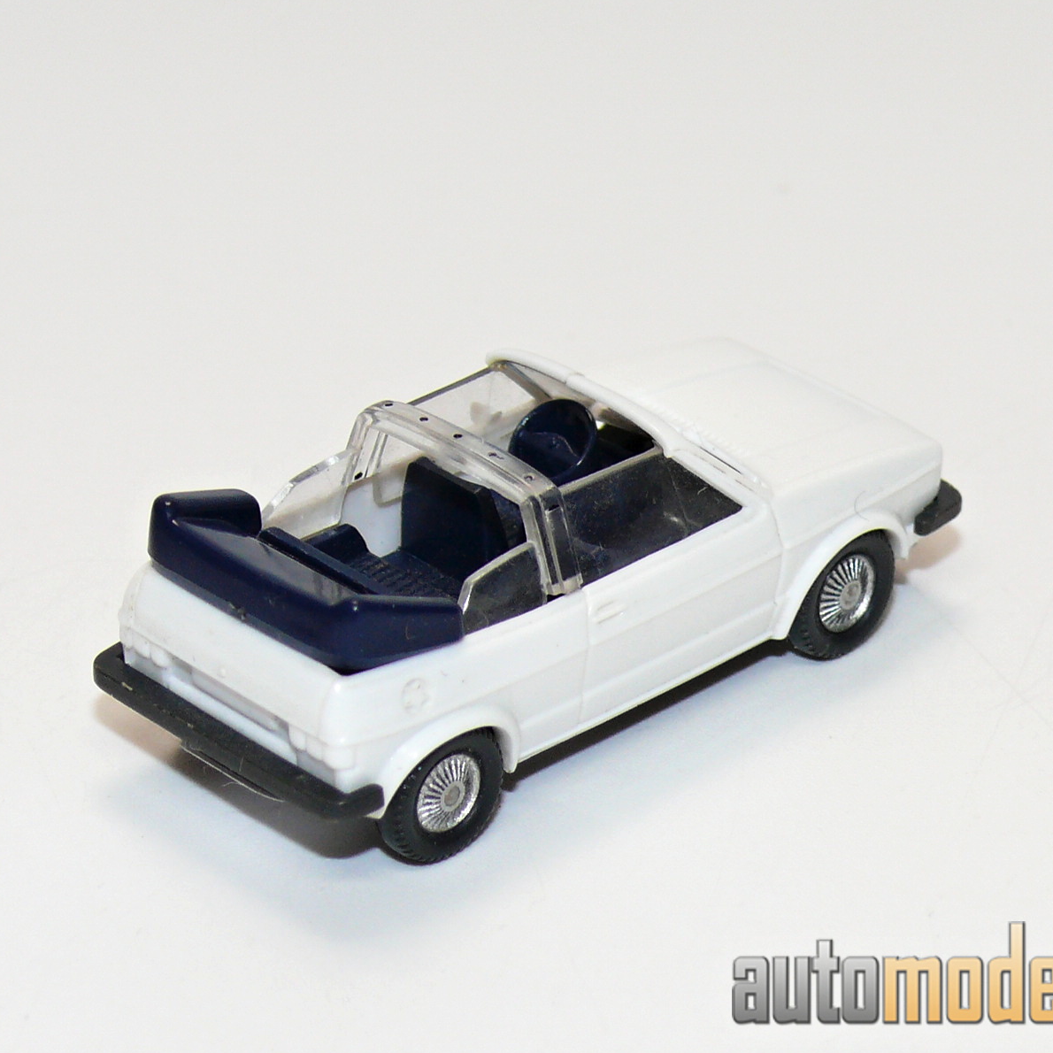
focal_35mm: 170
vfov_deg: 10.3
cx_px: 528
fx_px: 5851
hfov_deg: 10.3
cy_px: 526
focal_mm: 16.9
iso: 100
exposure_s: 1/30
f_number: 4
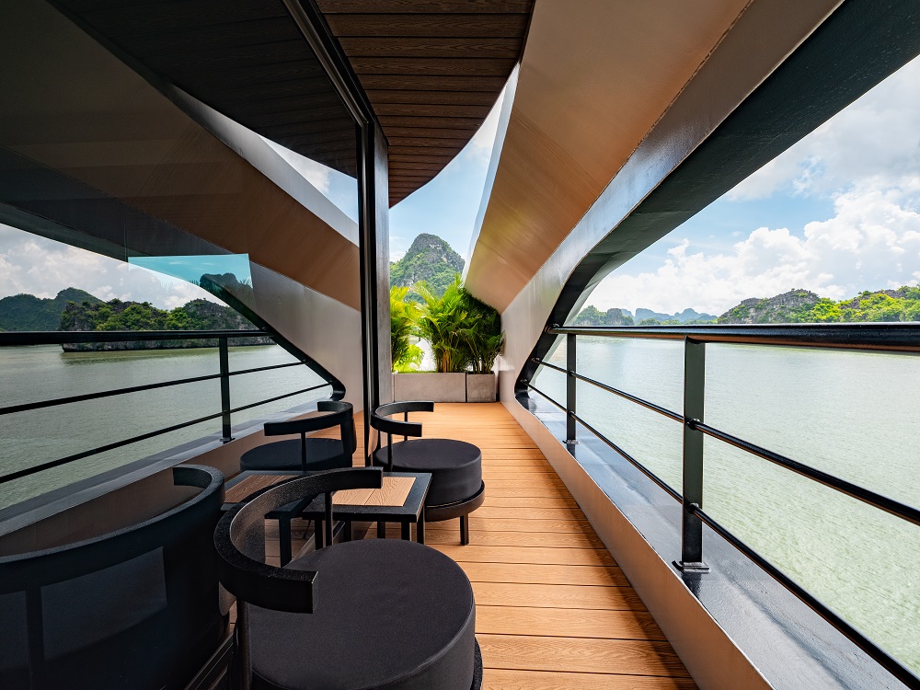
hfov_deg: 94.5
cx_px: 460
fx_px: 425
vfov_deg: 78.1
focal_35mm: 16
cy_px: 345
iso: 400
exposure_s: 1/50
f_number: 8
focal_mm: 20
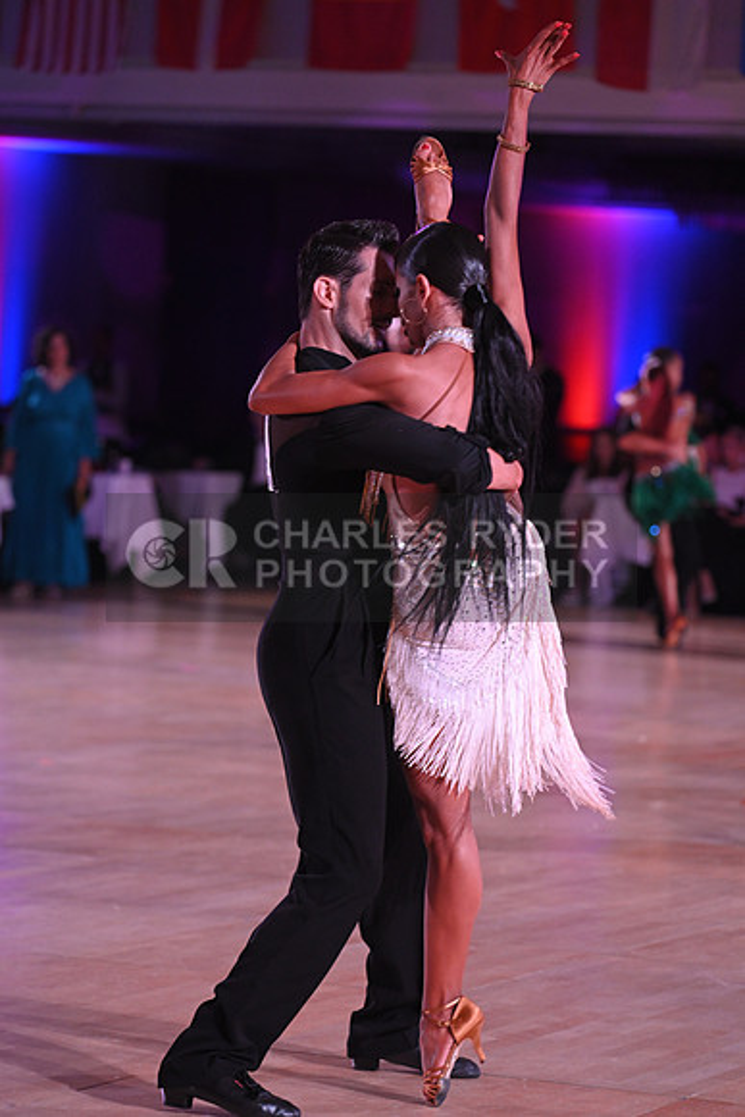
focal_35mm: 135
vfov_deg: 15.2
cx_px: 372
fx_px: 4188
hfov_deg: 10.2
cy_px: 558
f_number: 4.5
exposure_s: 1/320
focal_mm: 135
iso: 2500
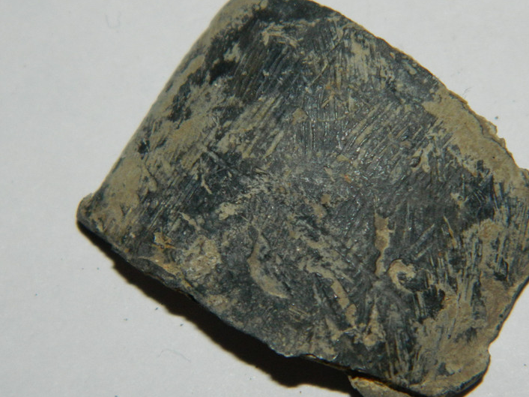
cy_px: 219
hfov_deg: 15.5
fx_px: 1940
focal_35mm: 127
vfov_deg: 11.7
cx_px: 310
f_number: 11.9
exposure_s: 1/50
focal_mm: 15.1
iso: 200
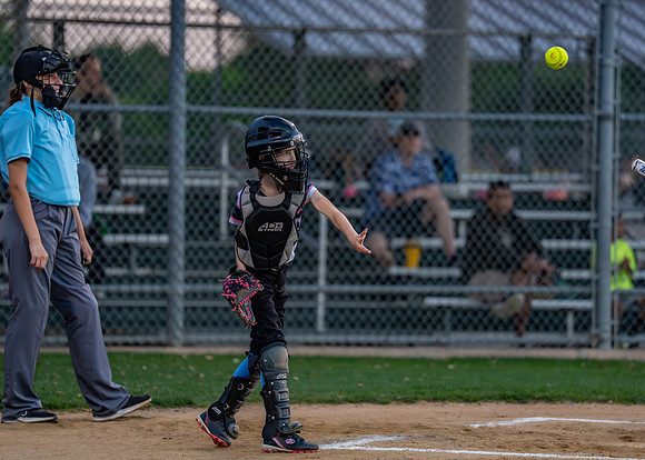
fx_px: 4922
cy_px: 222
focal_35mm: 269
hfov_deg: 7.5
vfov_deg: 5.4
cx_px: 332
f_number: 2.8
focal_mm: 200
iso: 2000
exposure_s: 1/1250
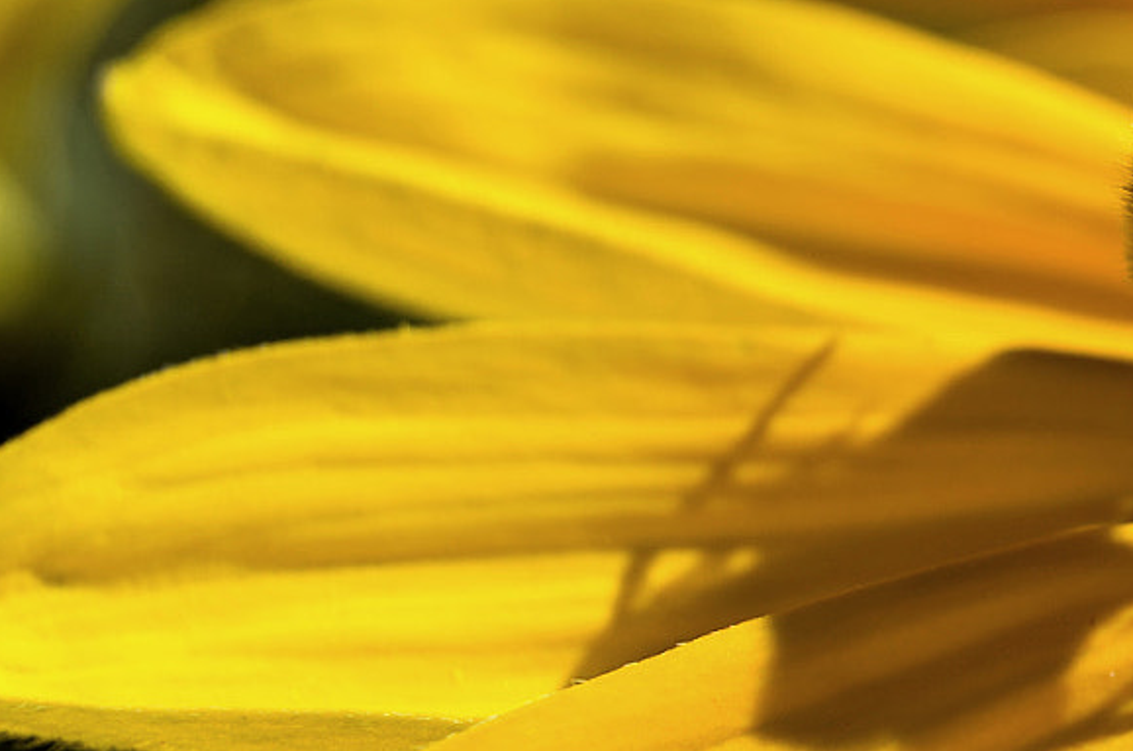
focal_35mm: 228
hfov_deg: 8.9
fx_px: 7174
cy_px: 303
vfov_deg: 6.0
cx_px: 1558
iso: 100
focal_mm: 55
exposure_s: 1/250
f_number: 8
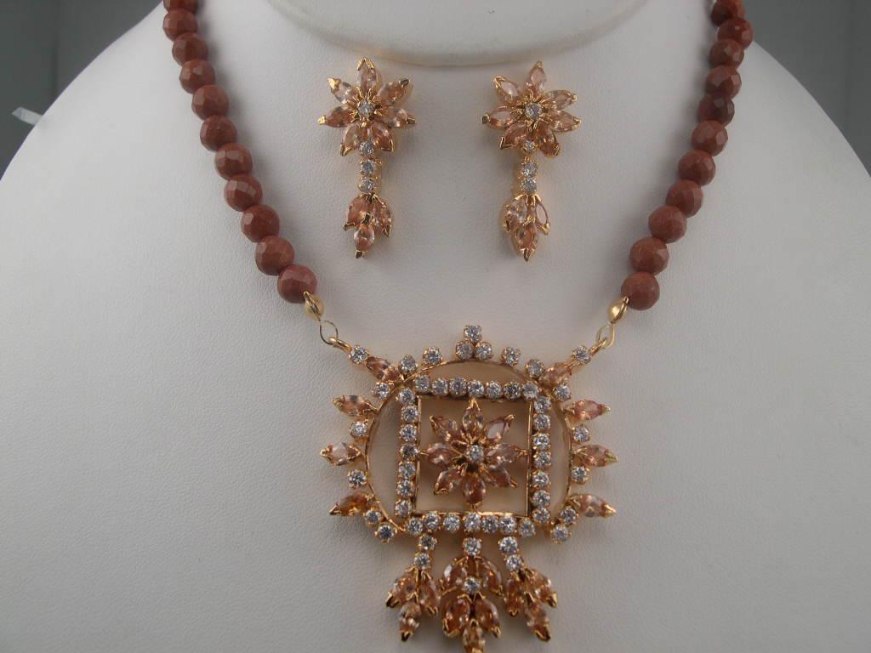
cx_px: 436
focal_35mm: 38
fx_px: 956
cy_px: 326
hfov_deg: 49.0
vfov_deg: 37.7
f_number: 7.6
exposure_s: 1/206
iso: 100
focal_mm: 8
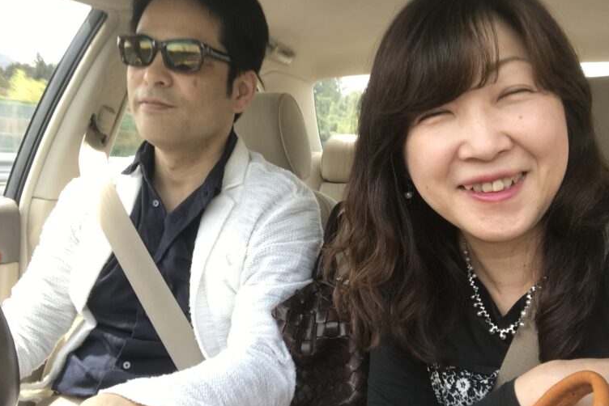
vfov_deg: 38.9
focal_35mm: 34
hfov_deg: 55.8
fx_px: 575
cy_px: 217
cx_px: 304
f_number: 2.2
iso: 25
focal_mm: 2.87
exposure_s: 1/120
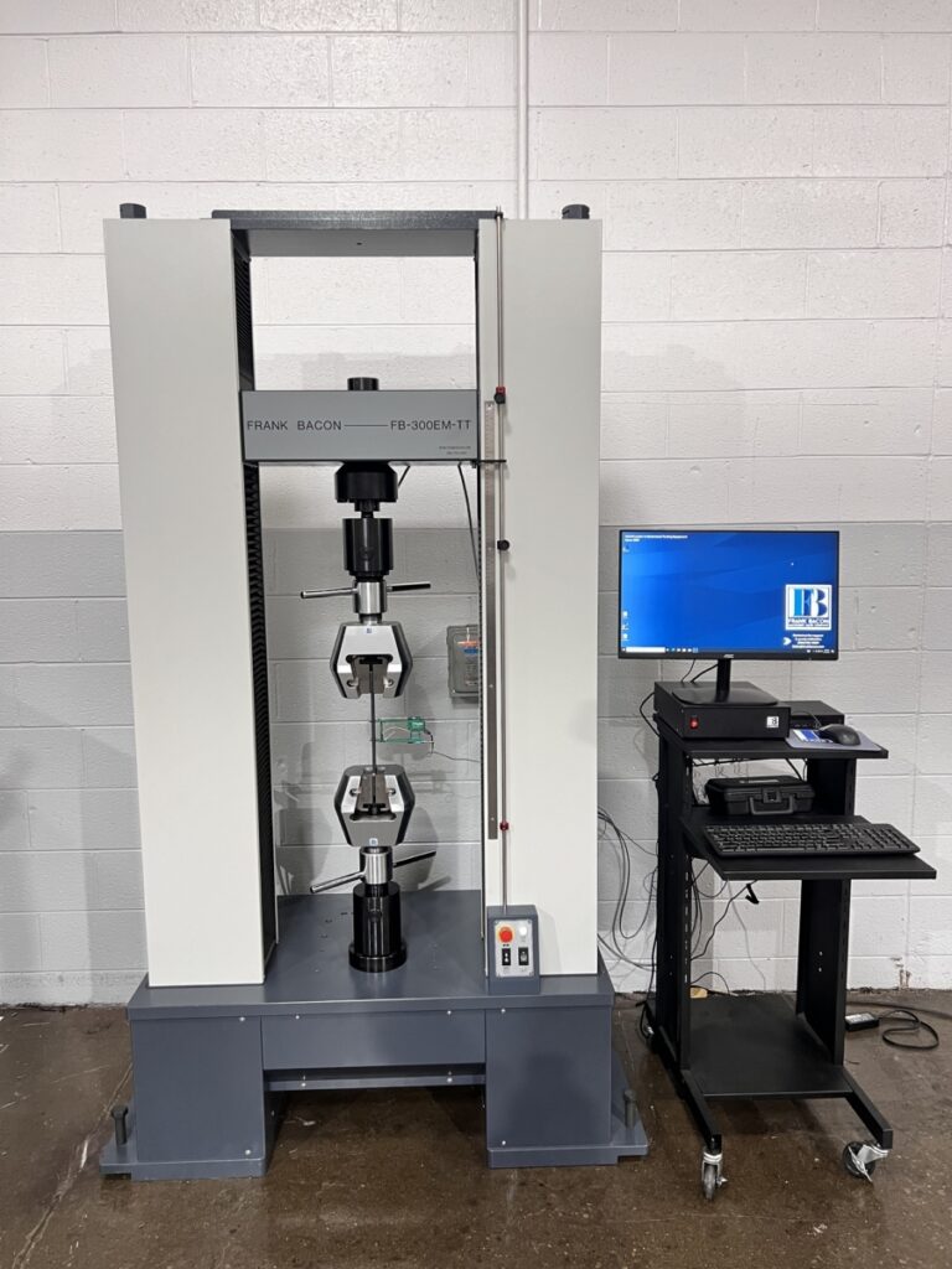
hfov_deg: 53.1
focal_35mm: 26
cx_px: 476
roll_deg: +0.1
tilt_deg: -7.4
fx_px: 953
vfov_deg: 67.3
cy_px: 634
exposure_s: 1/60
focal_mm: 5.7
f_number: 1.5
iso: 200
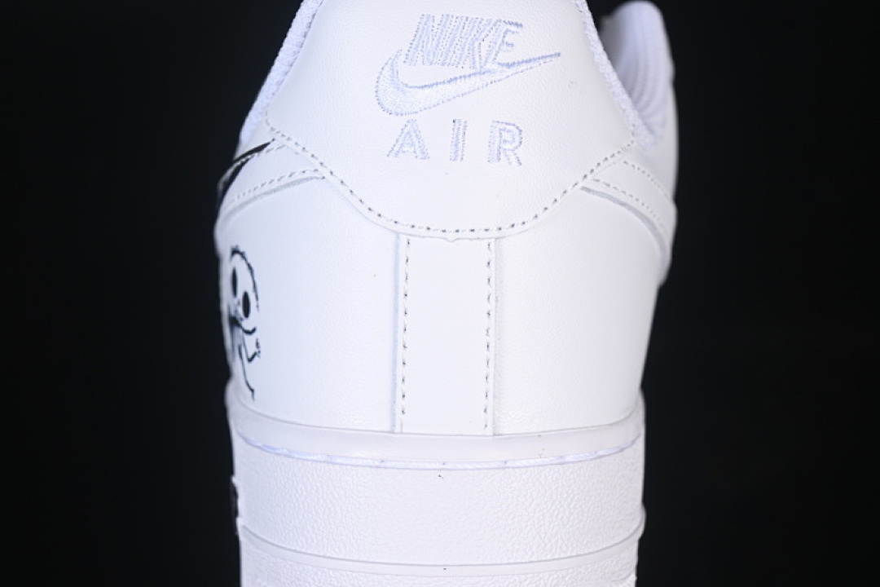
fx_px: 1833
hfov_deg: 27.0
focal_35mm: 75
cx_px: 440
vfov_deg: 18.2
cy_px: 294
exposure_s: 1/80
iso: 160
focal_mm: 50
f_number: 7.1
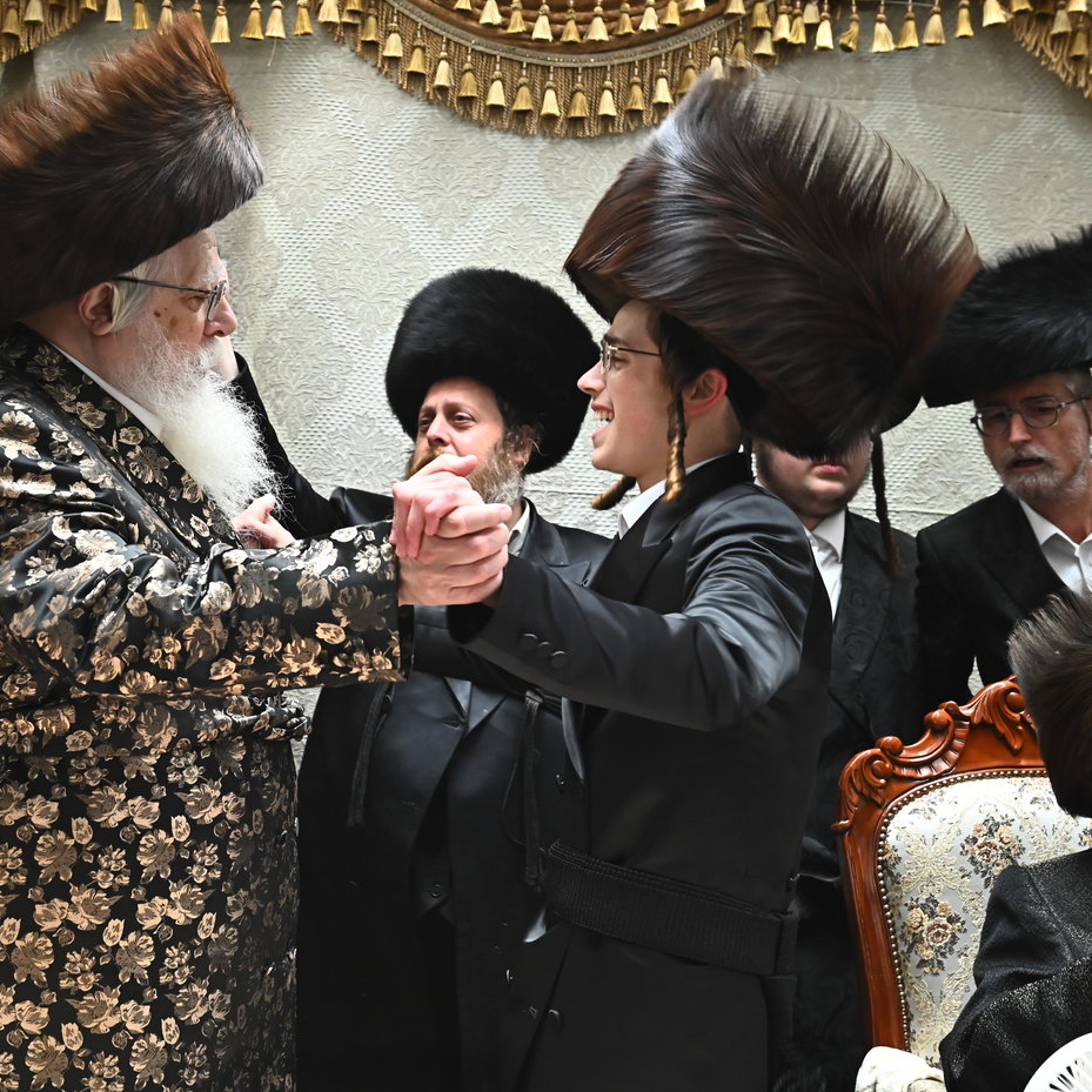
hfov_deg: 26.7
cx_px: 342
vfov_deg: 26.9
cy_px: 546
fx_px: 2284
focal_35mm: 64
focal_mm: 50
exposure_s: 1/200
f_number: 6.3
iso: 2000
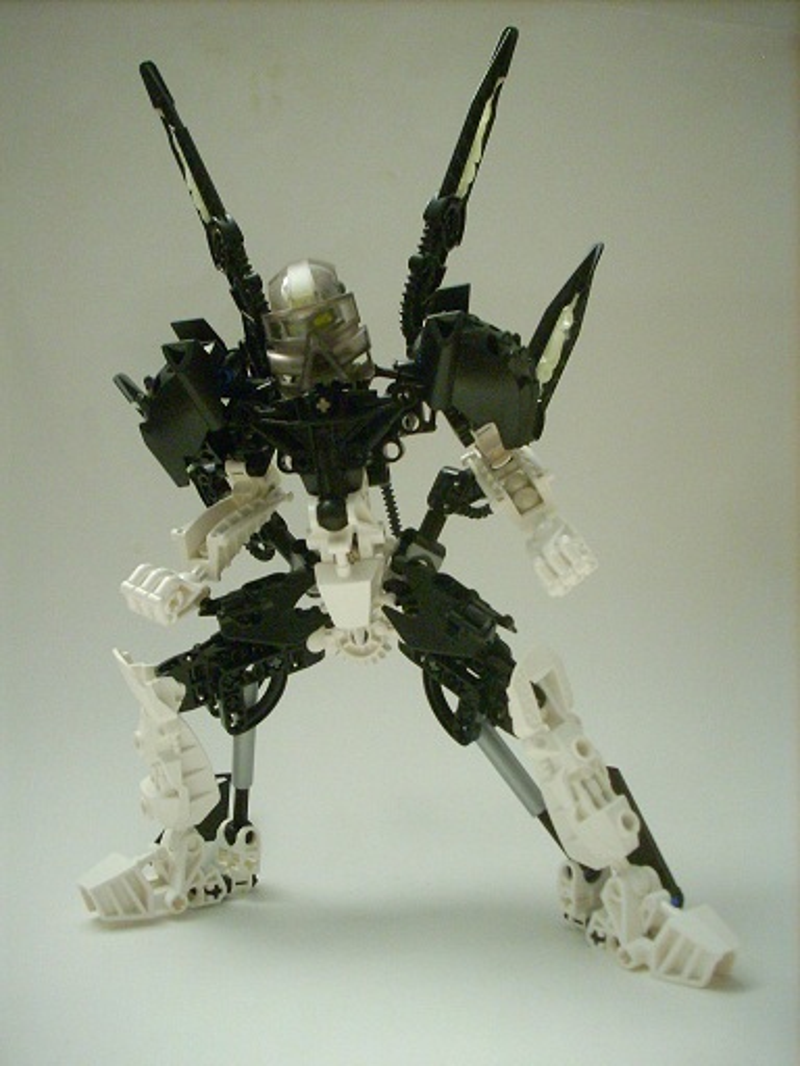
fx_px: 1140
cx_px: 400
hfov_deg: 38.7
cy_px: 533
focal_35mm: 37
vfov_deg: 50.1
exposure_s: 1/4
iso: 475
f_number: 2.8
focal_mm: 6.2
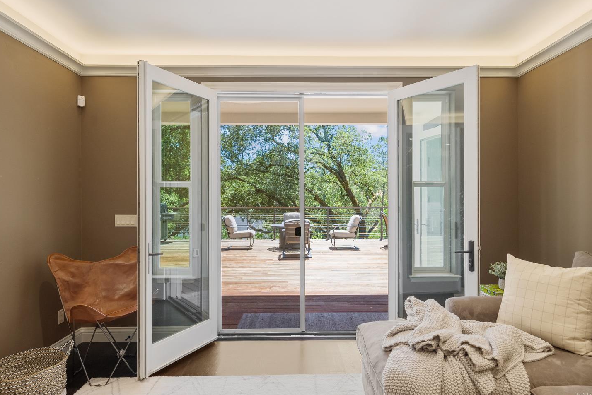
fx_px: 345
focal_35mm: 21
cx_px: 300
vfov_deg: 59.5
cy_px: 203
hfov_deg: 81.2
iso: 400
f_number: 8
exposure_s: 1/15
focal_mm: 20
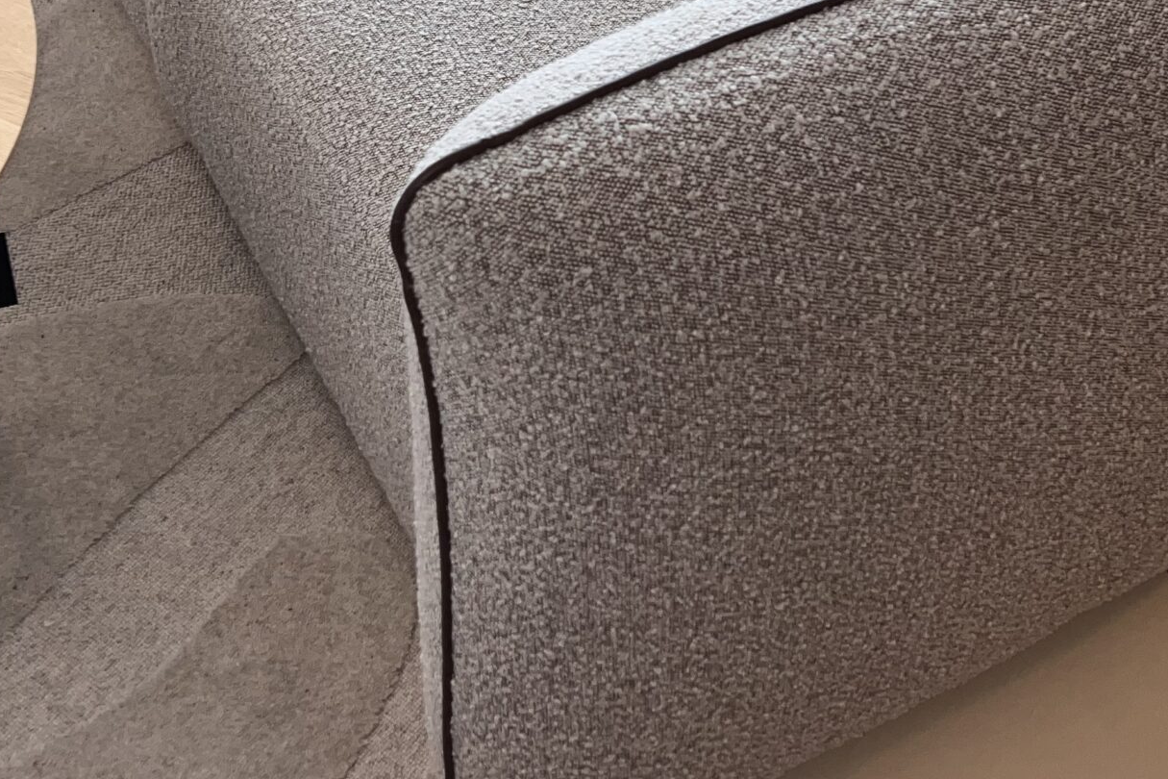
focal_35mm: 57
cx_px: 621
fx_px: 1849
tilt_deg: -34.8
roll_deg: -2.8
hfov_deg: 35.0
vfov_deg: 22.5
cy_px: -67
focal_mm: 5.7
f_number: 1.5
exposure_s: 1/47
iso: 64
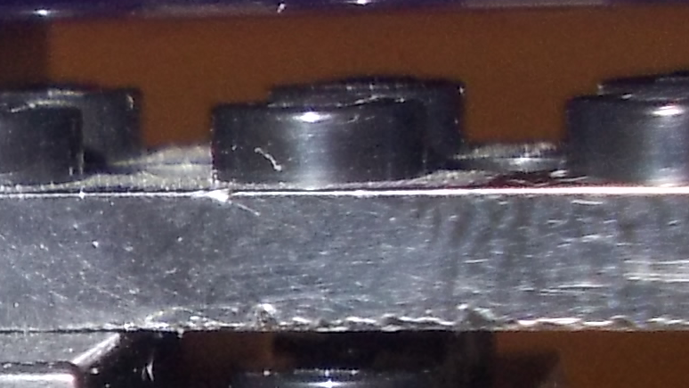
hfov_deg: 7.7
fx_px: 4786
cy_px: 559
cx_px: -893
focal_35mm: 262
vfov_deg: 4.6
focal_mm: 7.2
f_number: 3.6
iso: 200
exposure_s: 1/30
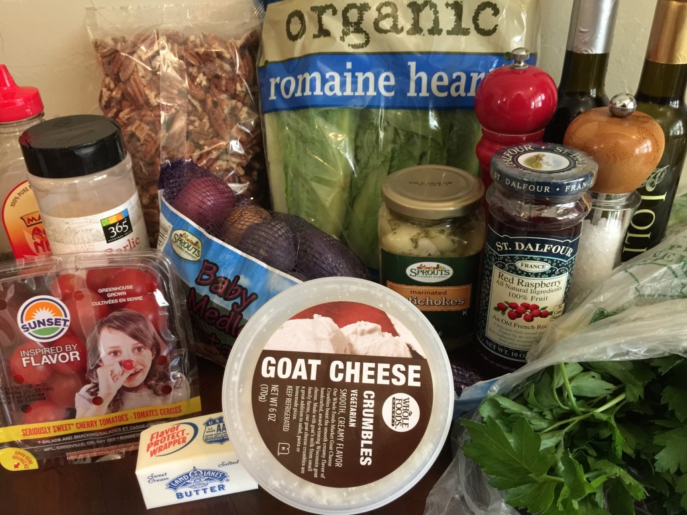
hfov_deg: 61.7
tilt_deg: -31.1
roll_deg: +1.6
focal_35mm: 29
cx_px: 344
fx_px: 576
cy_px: 258
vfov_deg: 48.2
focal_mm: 4.15
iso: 125
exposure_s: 1/10
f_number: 2.2
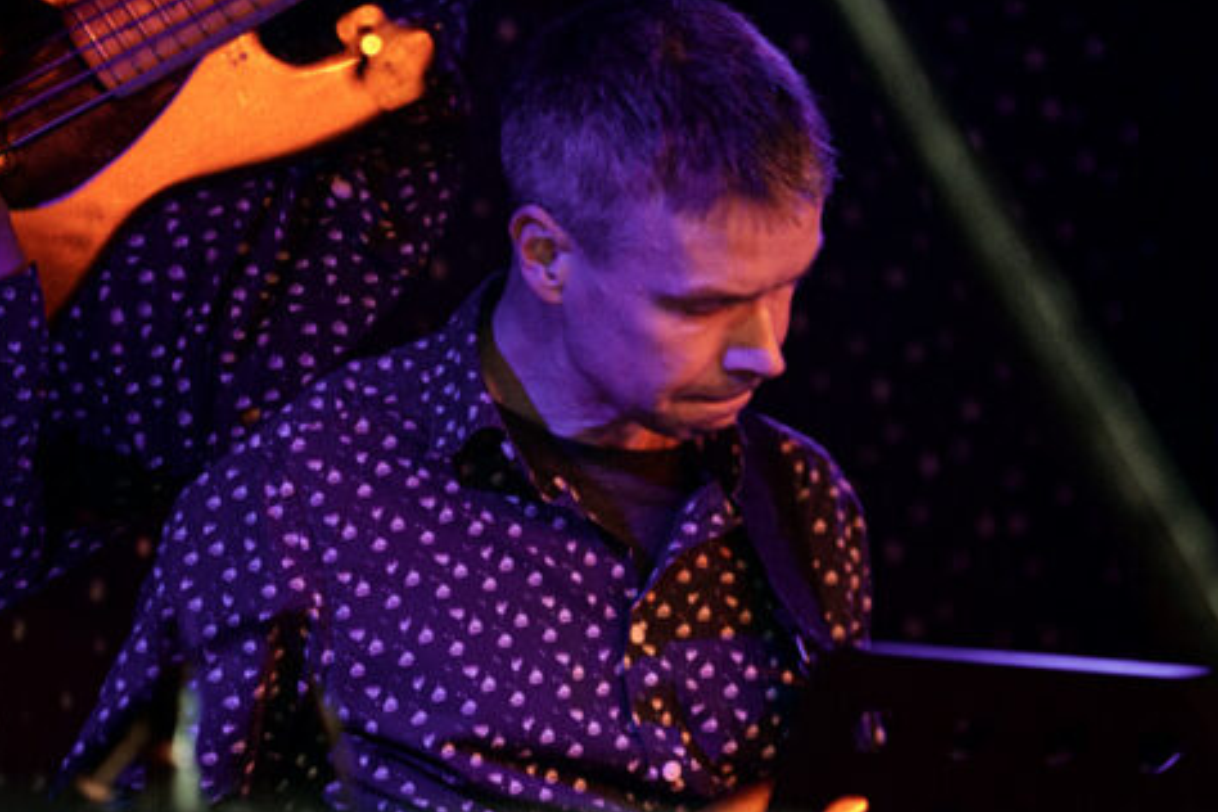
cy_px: 280
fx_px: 5481
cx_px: 666
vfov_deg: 8.5
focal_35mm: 162
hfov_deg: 12.7
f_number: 2.8
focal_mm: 100
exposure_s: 1/125
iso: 5000
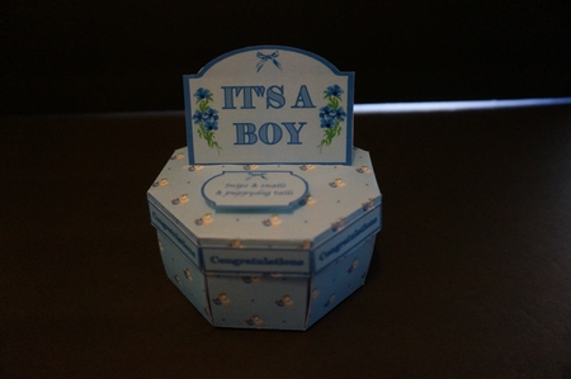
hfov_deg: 73.8
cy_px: 190
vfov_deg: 53.0
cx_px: 286
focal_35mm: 24
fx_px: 380
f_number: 4
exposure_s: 1/160
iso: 2500
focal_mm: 16
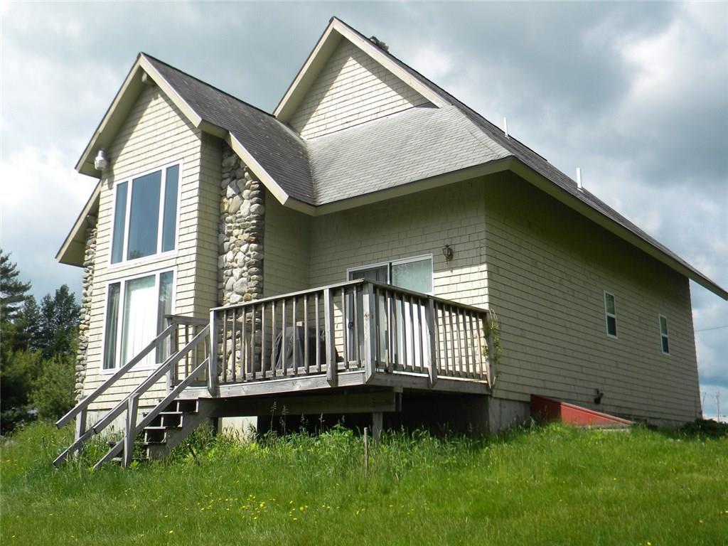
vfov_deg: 39.7
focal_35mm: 36
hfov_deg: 51.4
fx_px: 757
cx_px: 364
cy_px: 273
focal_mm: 6.4
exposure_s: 1/772
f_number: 3.7
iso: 80
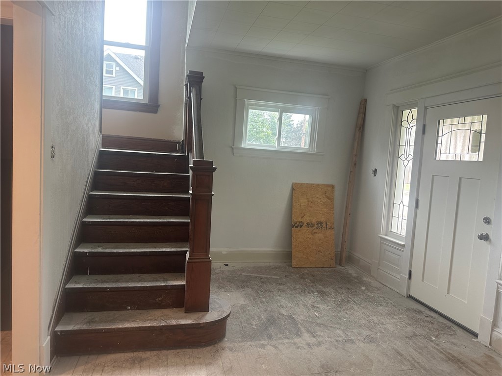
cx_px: 251
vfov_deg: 56.8
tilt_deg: -4.3
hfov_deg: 71.6
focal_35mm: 24
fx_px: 348
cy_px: 188
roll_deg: -3.9
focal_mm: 6.86
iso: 160
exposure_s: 1/120
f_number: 1.78
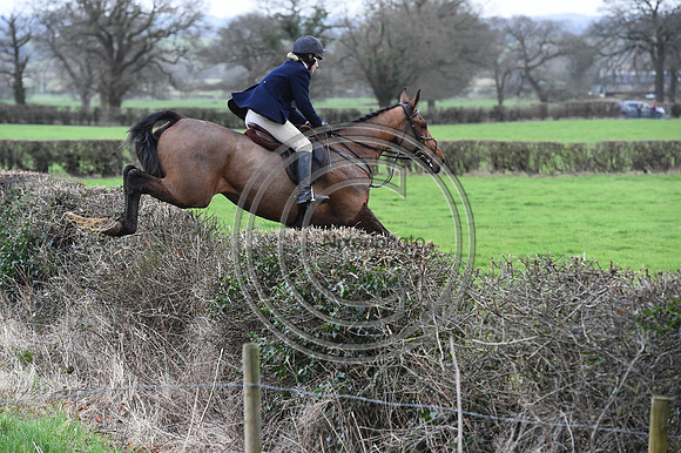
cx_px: 340
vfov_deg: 8.6
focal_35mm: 160
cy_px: 226
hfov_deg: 12.8
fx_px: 3025
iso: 3600
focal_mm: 160
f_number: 5.6
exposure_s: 1/1250
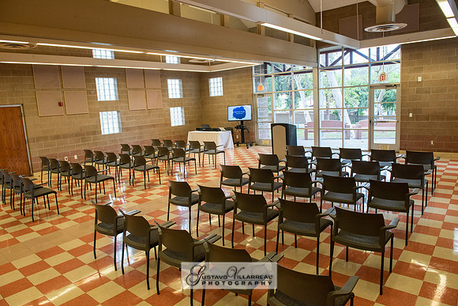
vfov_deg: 53.2
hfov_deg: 73.7
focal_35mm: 24
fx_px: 305
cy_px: 153
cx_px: 229
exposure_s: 1/80
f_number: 7.1
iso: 1600
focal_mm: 24
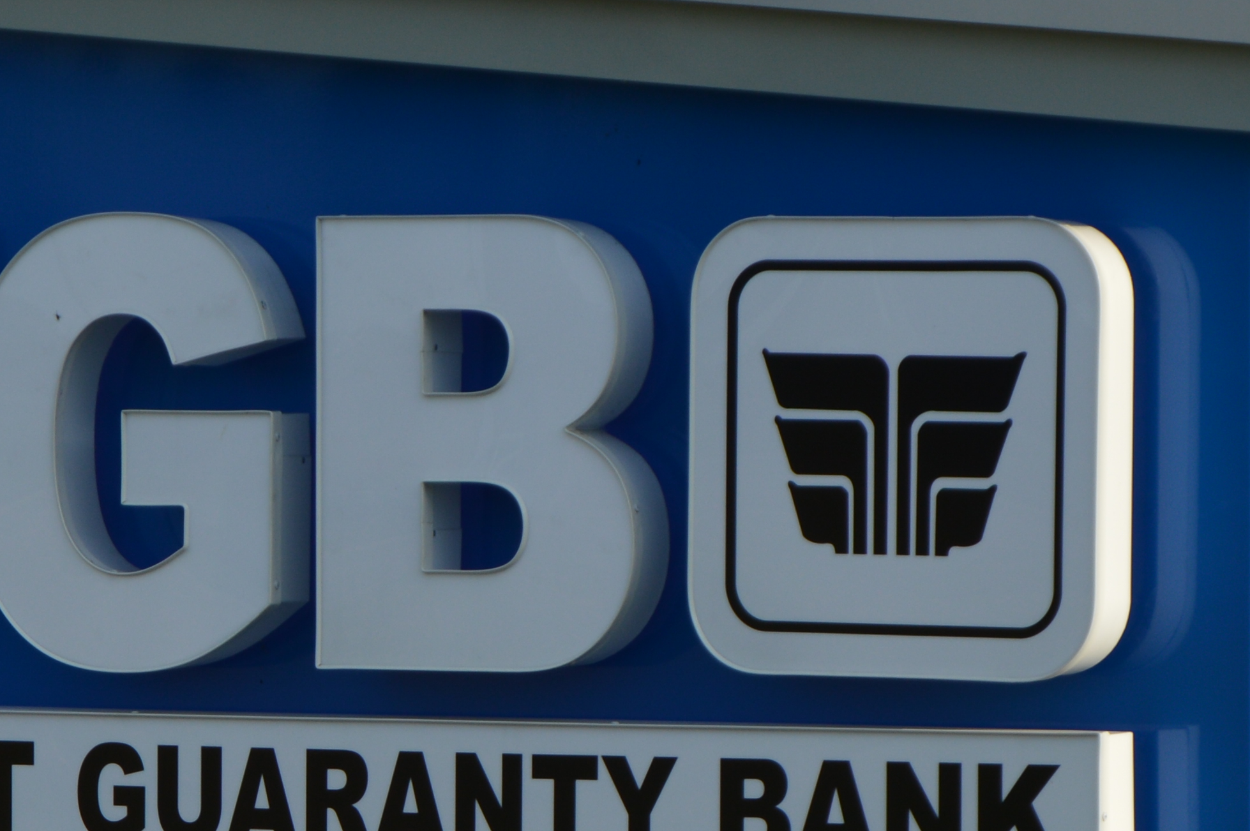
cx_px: 490
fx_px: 8796
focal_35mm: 254
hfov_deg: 8.1
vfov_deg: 5.4
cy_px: 754
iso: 100
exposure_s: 1/250
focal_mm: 55
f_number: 8
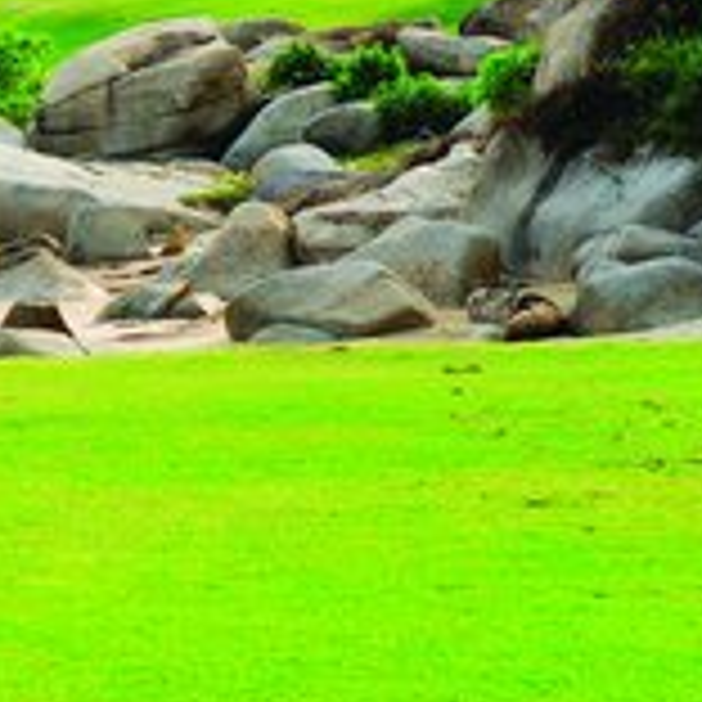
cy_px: 11
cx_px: -198
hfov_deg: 6.3
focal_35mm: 274
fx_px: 6287
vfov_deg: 6.4
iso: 100
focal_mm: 70
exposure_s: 1/125
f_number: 9
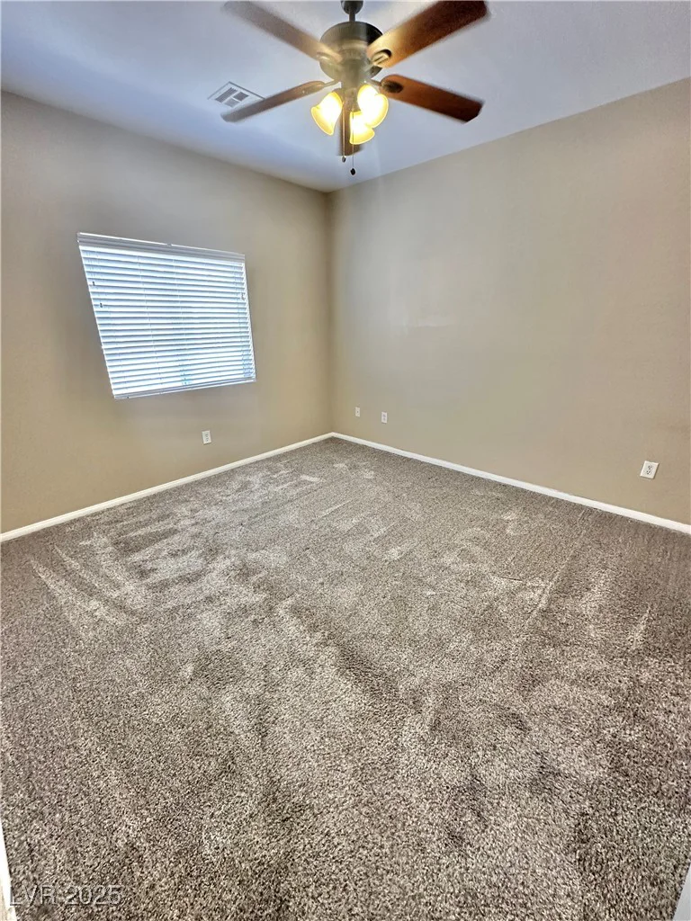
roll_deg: -2.2
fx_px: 373
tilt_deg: -21.3
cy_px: 460
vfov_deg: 102.1
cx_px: 346
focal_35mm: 14
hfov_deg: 85.7
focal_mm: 2.22
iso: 320
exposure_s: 1/79
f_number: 2.2
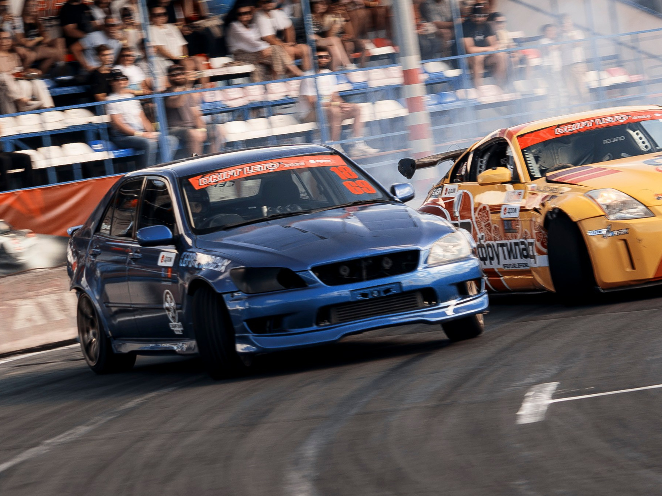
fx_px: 4494
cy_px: 295
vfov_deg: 6.3
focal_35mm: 235
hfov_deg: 8.4
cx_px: 446
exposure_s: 1/125
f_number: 8
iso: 100
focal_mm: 75
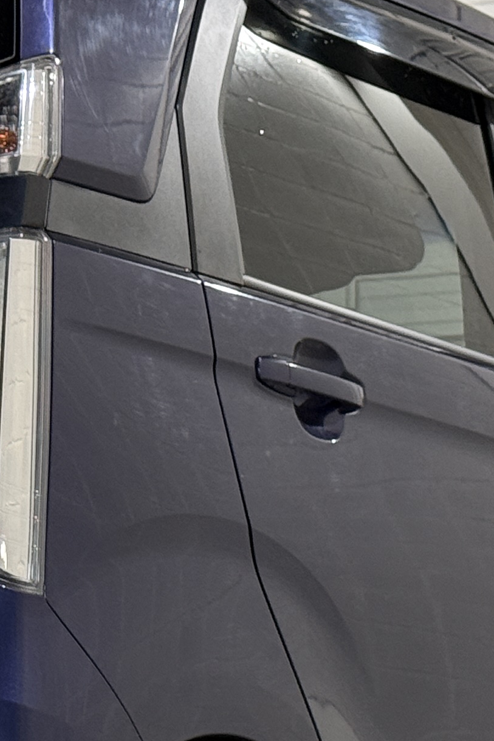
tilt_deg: +1.5
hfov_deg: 8.3
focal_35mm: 165
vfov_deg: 12.4
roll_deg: -0.2
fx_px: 3397
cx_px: 15
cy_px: 640
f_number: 1.78
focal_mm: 6.76
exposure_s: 1/60
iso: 250
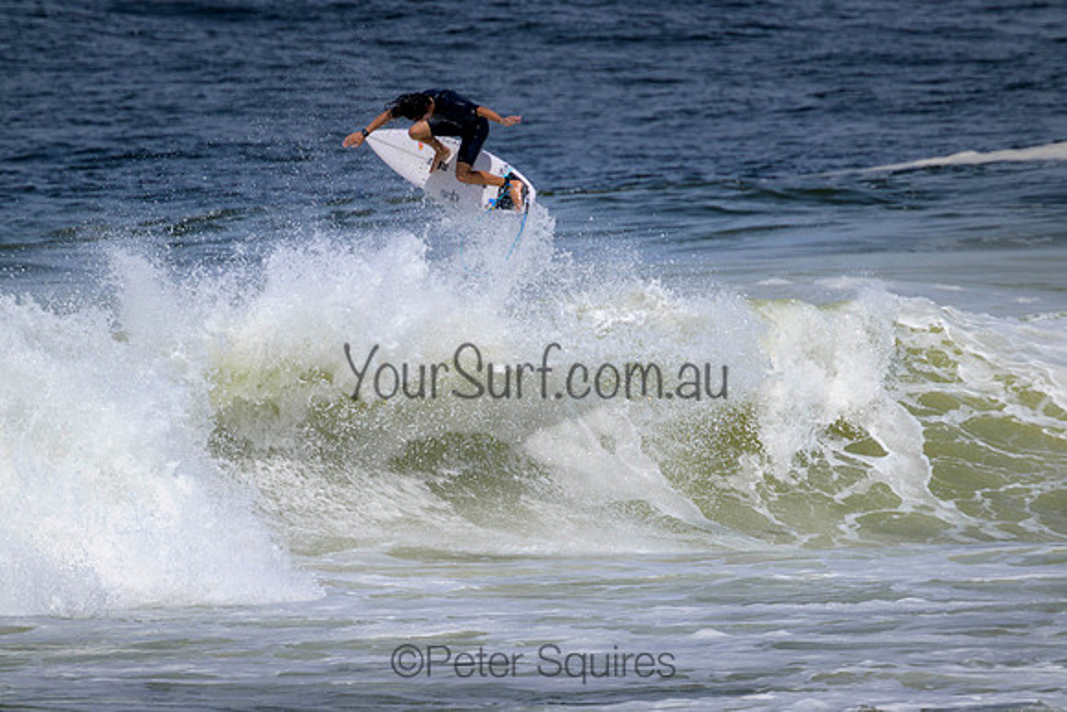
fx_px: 23716
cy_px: 356
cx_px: 534
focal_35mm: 800
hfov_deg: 2.6
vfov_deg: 1.7
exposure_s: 1/2000
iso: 400
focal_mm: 800
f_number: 11
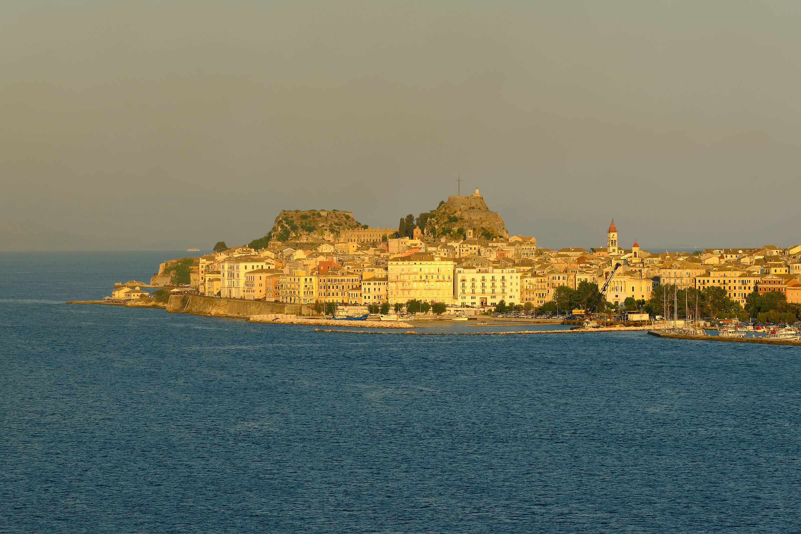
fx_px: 3004
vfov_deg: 10.2
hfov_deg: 15.2
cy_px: 267
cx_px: 400
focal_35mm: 135
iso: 160
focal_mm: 90
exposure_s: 1/200
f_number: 8
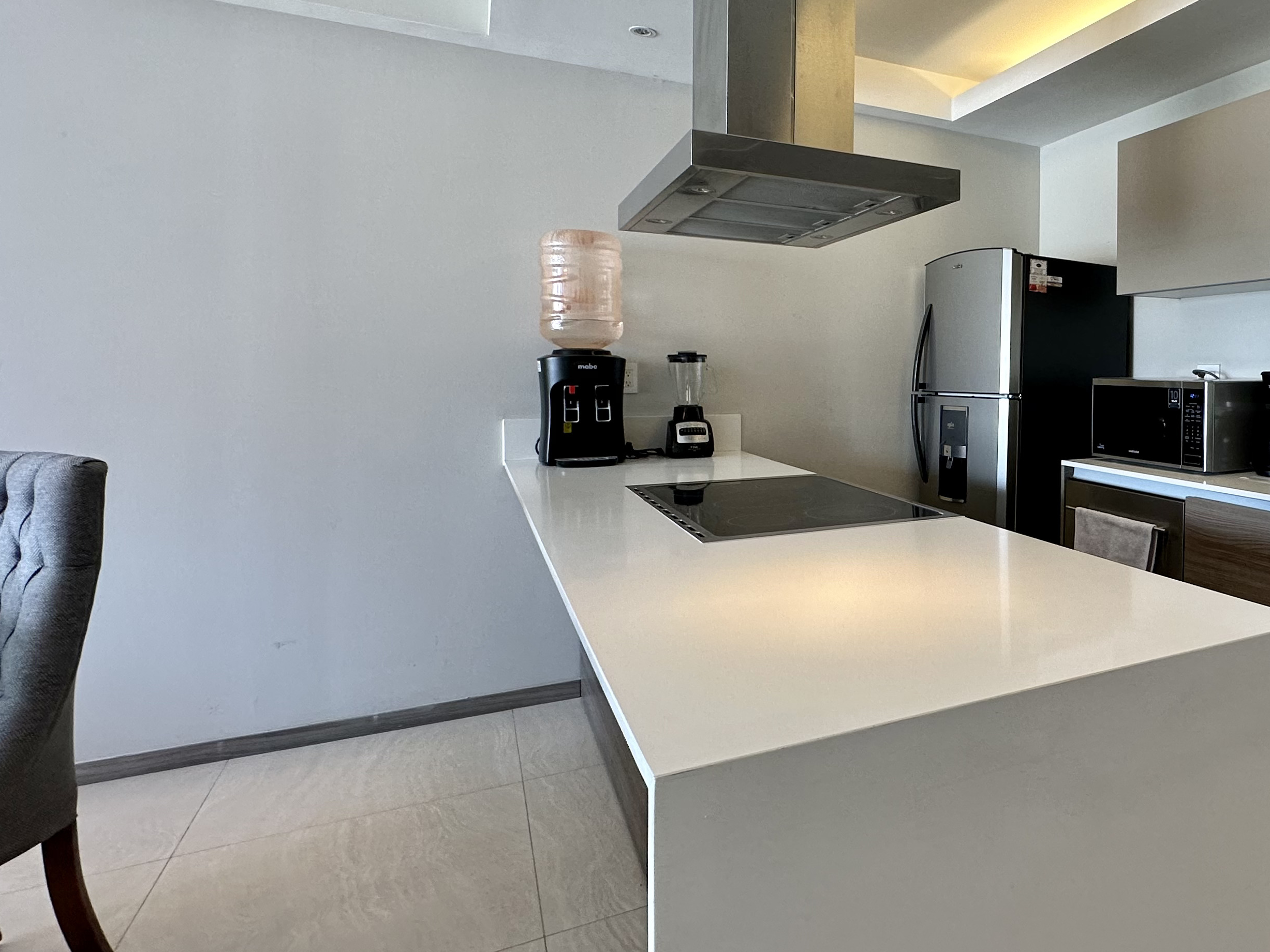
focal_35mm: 23
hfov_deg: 69.0
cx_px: 954
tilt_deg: -1.0
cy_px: 390
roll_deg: -0.5
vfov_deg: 58.5
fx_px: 844
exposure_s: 1/120
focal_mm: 2.22
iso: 160
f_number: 2.2
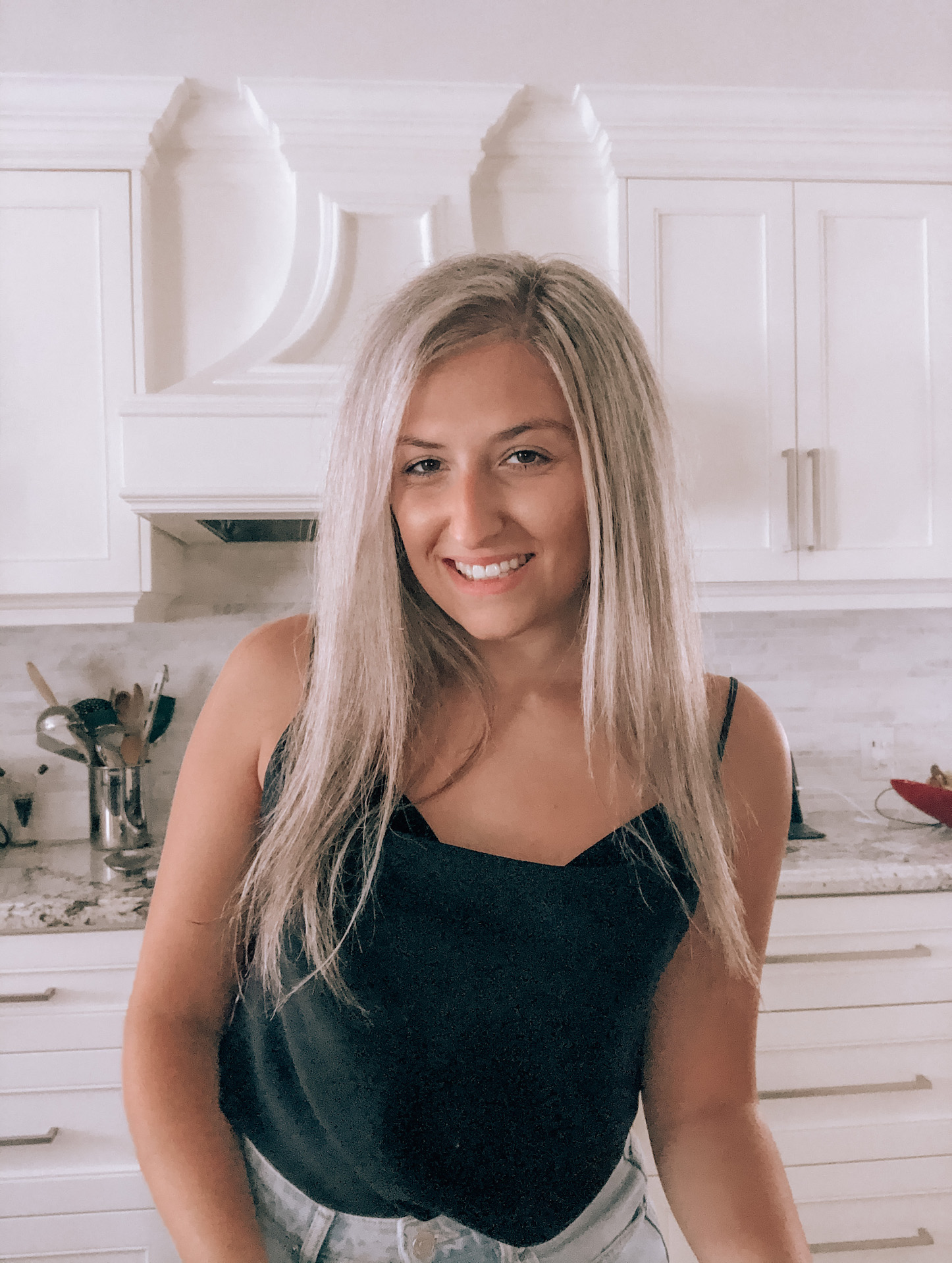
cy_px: 632
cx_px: 476
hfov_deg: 44.3
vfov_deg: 56.7
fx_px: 1170
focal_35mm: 32
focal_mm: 2.87
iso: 160
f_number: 2.2
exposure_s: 1/60
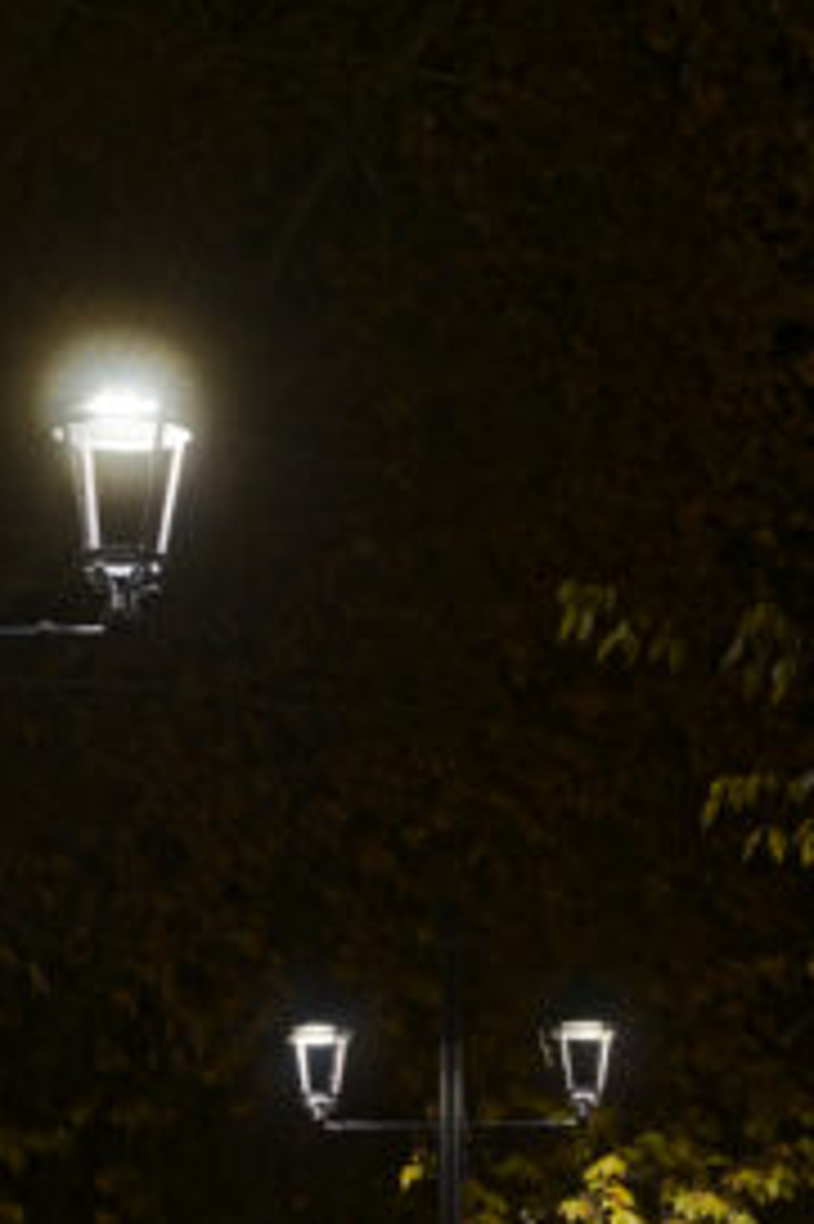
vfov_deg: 14.4
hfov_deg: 9.8
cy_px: 1350
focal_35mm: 139
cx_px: 281
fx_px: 4720
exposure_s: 1/1.6
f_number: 11
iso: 200
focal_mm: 54
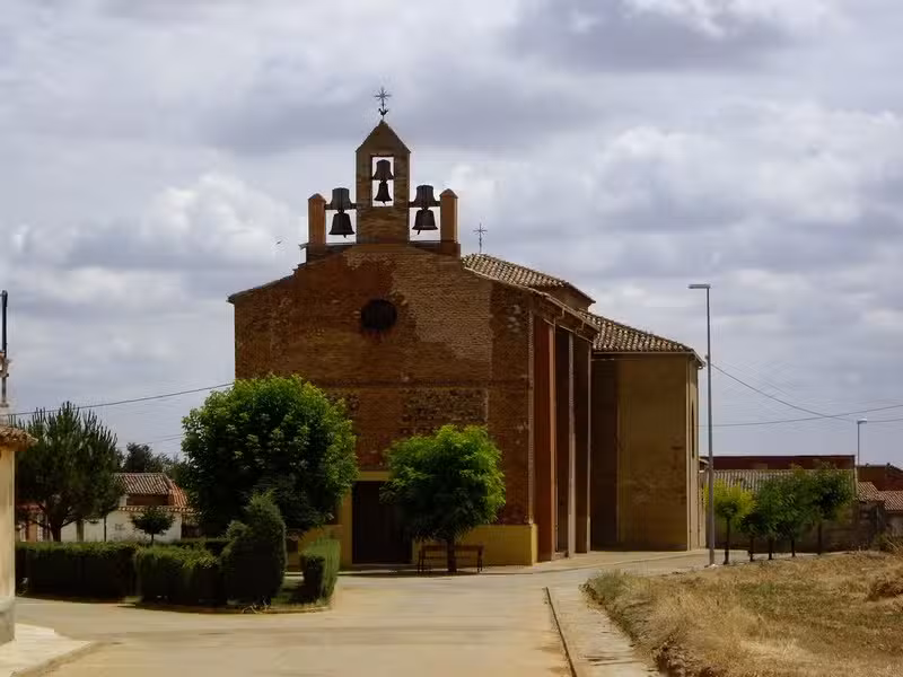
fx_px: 2452
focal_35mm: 94
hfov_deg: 20.9
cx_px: 452
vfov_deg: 15.7
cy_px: 338
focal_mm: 15.3
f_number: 7.4
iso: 50
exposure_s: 1/320
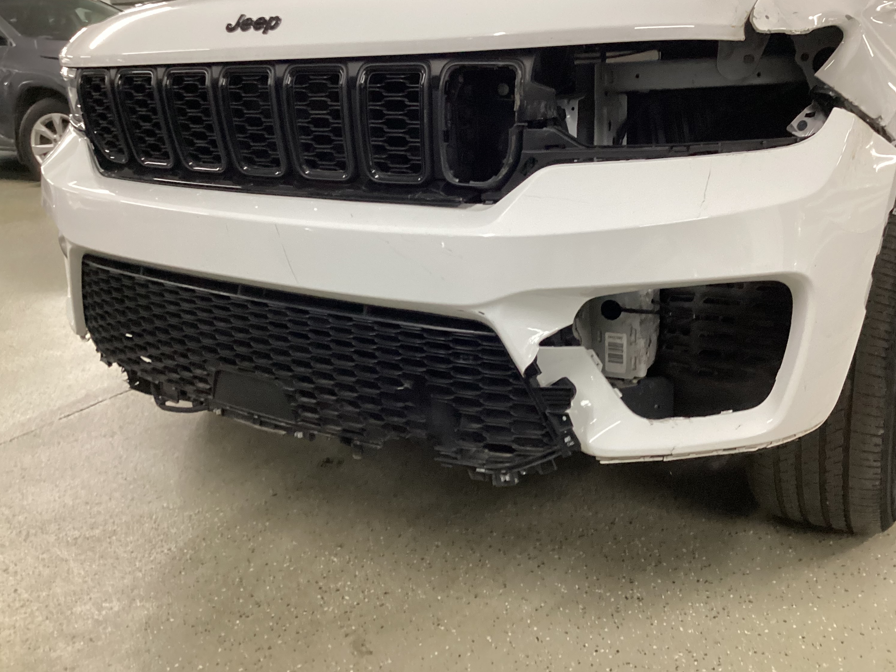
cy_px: 309
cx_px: 476
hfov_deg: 53.9
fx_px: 880
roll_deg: +2.1
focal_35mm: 34
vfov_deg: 41.8
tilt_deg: -17.2
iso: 320
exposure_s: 1/50
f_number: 2.4
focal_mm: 3.3
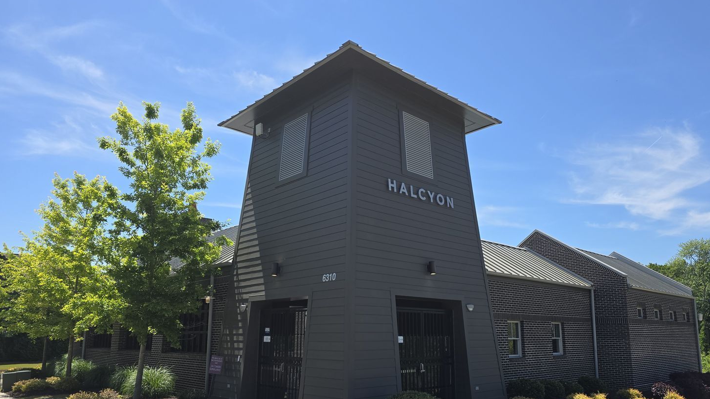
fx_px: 489
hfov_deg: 71.9
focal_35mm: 26
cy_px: 241
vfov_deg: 44.1
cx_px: 367
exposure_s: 1/659
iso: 12
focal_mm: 6.3
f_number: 1.7
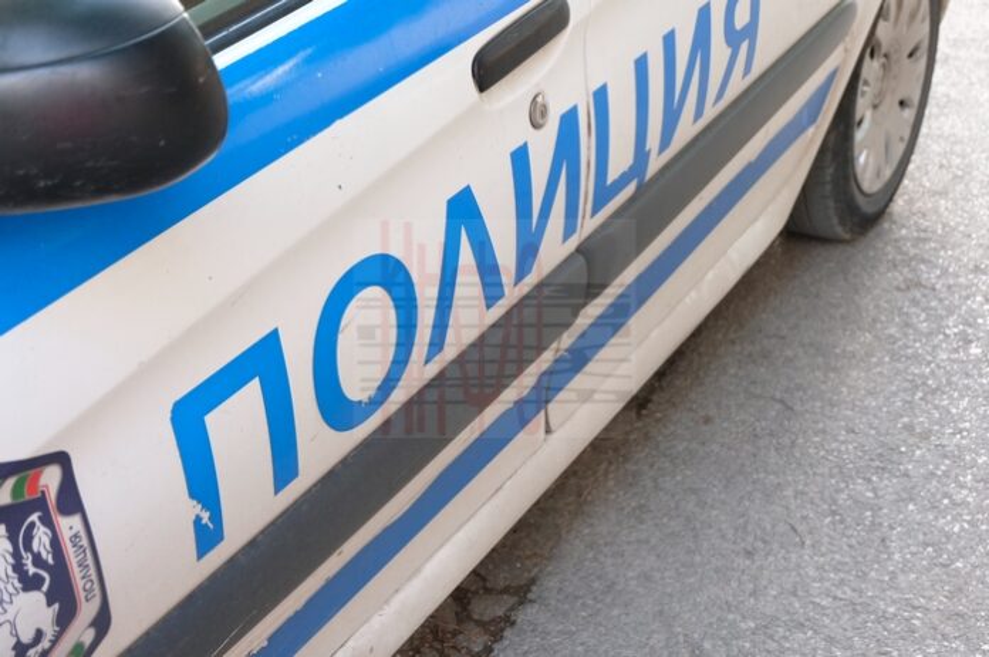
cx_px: 494
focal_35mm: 56
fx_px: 1536
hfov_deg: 35.7
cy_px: 328
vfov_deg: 24.1
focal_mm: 37.1
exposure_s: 1/60
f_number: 5.3
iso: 2000
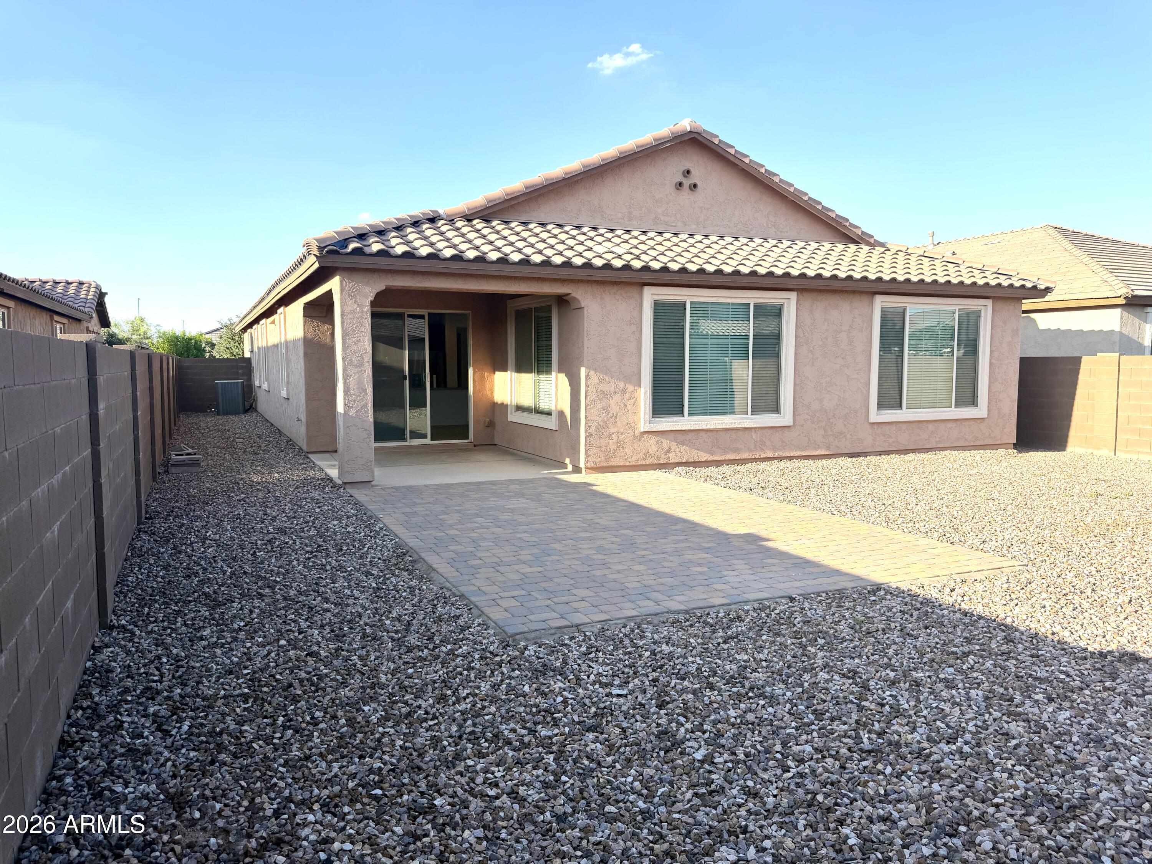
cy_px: 432
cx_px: 576
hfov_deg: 71.6
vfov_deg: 56.8
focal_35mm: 24
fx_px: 799
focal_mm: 6.76
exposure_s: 1/2232
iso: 80
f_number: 1.78
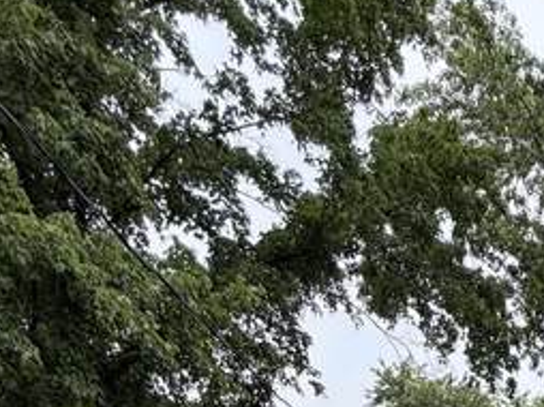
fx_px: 832
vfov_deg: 17.4
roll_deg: +0.4
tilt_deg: -7.6
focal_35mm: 53
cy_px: 861
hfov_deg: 30.7
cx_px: 651
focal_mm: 2.22
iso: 64
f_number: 2.2
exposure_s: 1/502
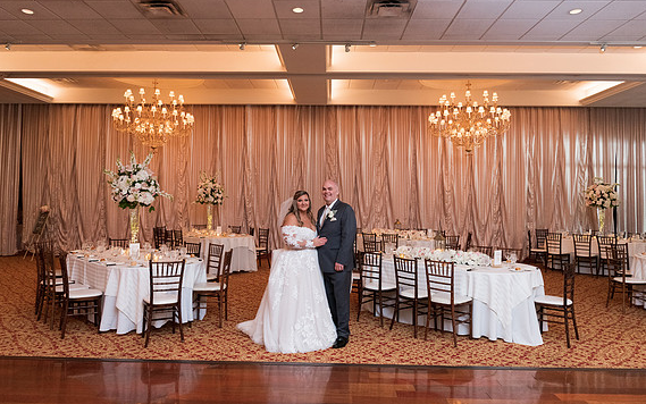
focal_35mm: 27
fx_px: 475
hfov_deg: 68.4
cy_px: 187
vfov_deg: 46.0
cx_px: 318
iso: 2000
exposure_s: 1/100
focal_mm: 26
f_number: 2.8
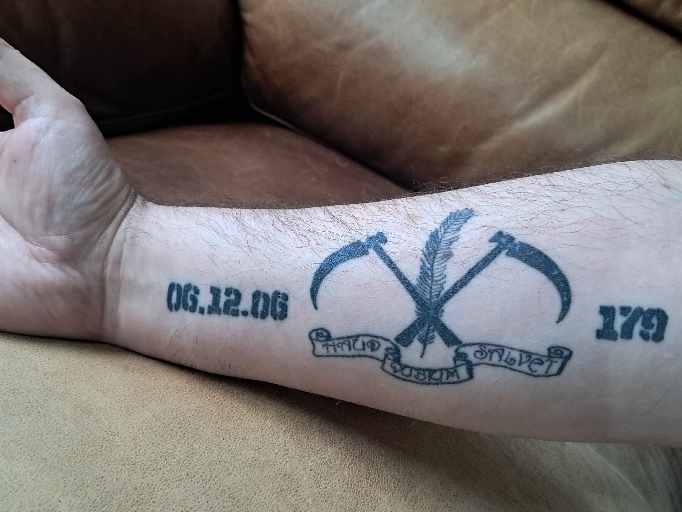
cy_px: 233
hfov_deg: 59.9
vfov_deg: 46.7
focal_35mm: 30
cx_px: 363
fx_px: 591
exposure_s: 1/50
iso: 640
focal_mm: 4
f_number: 1.8
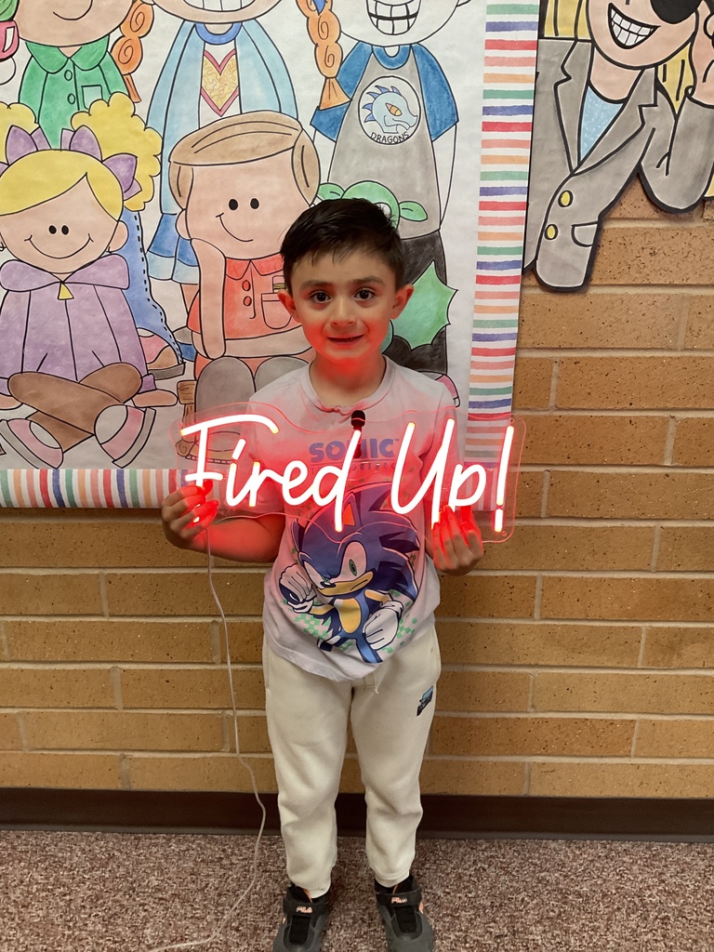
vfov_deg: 61.7
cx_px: 357
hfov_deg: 48.2
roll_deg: -1.0
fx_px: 798
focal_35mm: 29
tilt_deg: -19.8
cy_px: 476
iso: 160
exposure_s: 1/60
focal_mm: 3
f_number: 1.8
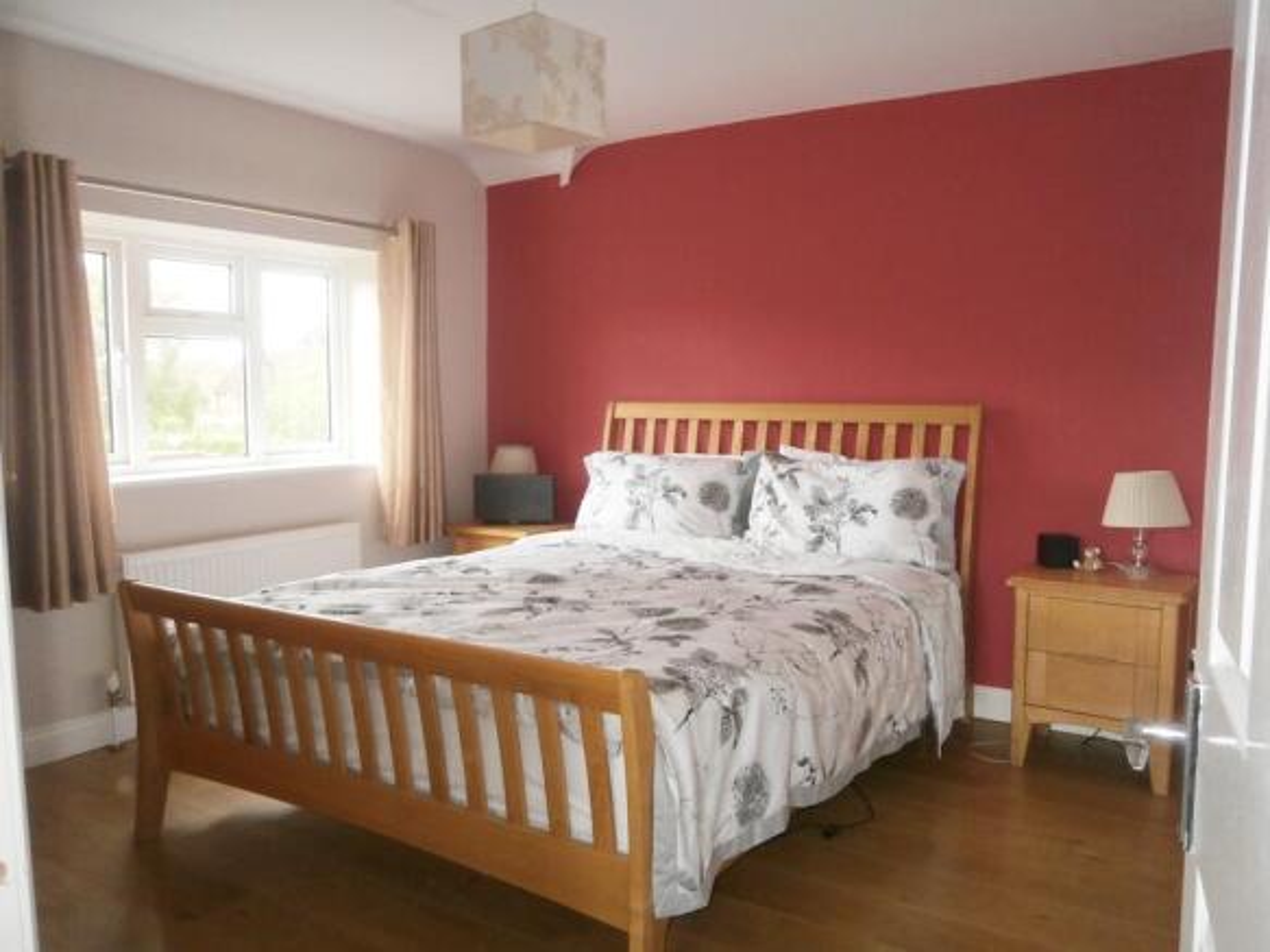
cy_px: 476
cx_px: 635
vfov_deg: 53.0
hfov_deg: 67.3
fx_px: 954
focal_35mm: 26
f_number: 2.8
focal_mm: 4.7
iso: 200
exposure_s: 1/30
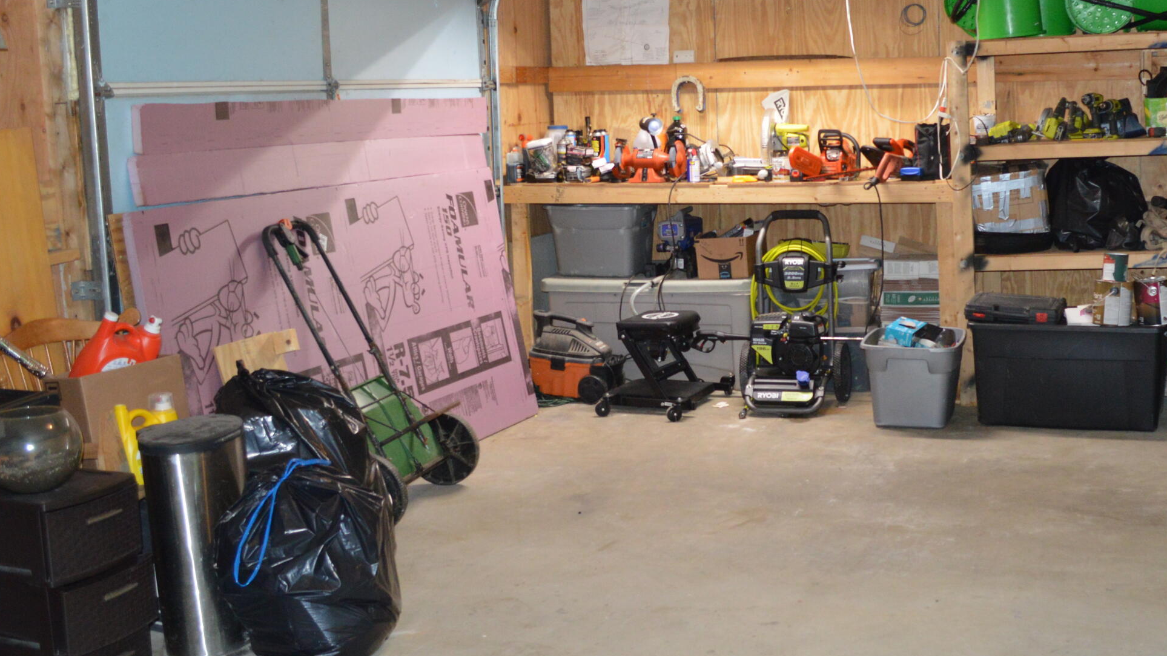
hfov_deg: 45.6
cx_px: 793
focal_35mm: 44
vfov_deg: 27.1
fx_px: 1362
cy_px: 309
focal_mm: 18
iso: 1000
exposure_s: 1/60
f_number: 3.5
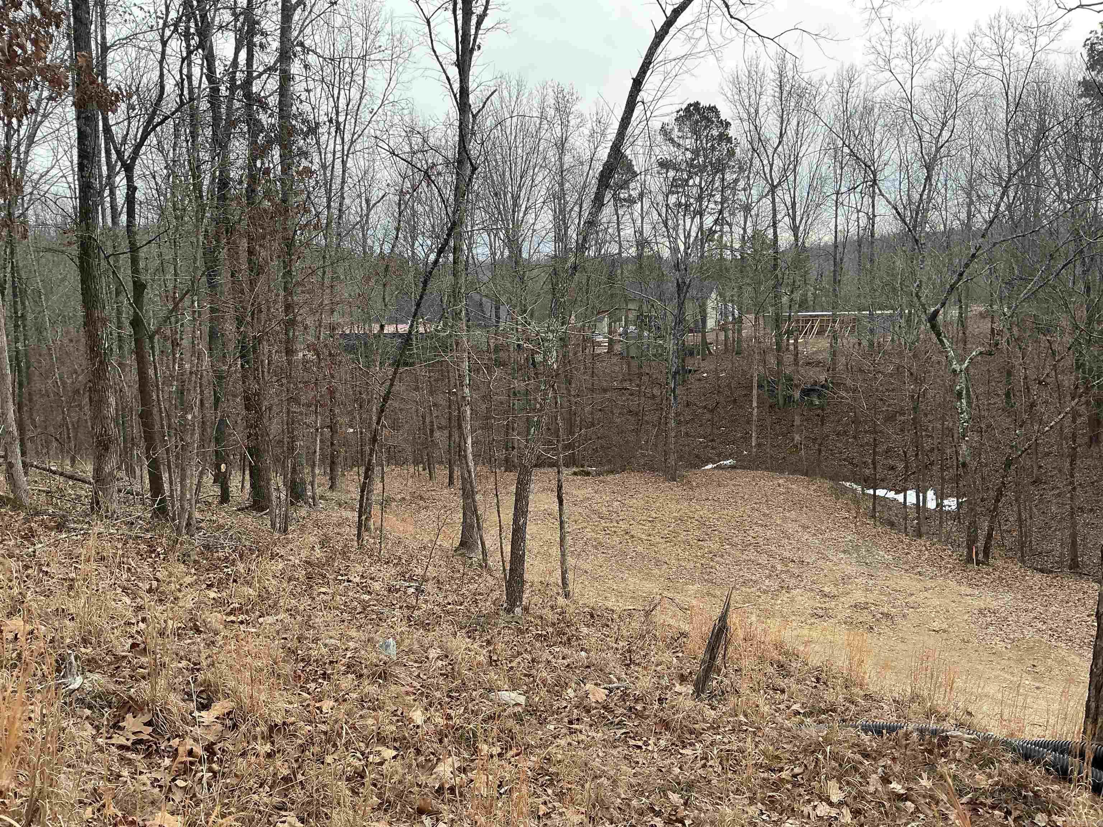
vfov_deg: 49.7
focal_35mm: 28
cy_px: 414
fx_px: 892
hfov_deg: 63.4
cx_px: 552
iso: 25
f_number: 1.8
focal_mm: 3
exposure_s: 1/606
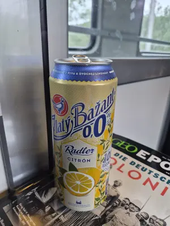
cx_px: 85
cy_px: 113
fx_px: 151
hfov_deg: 58.9
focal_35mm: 23
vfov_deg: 73.9
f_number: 1.8
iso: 125
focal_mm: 5.4
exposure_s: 1/100
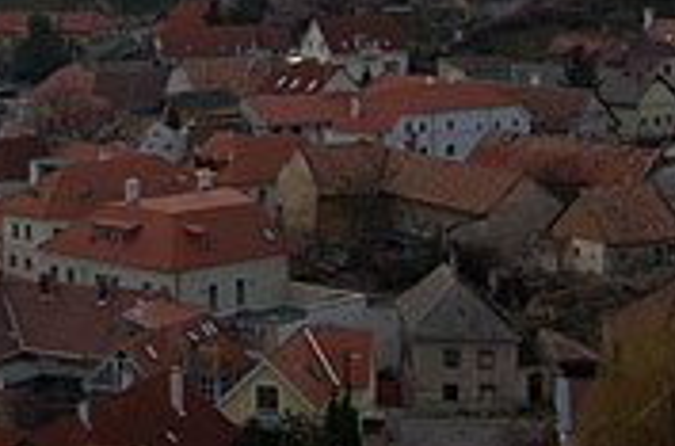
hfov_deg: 18.7
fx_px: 2001
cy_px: -116
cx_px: 38
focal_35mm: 107
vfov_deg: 12.4
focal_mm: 28
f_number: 11
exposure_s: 1/500
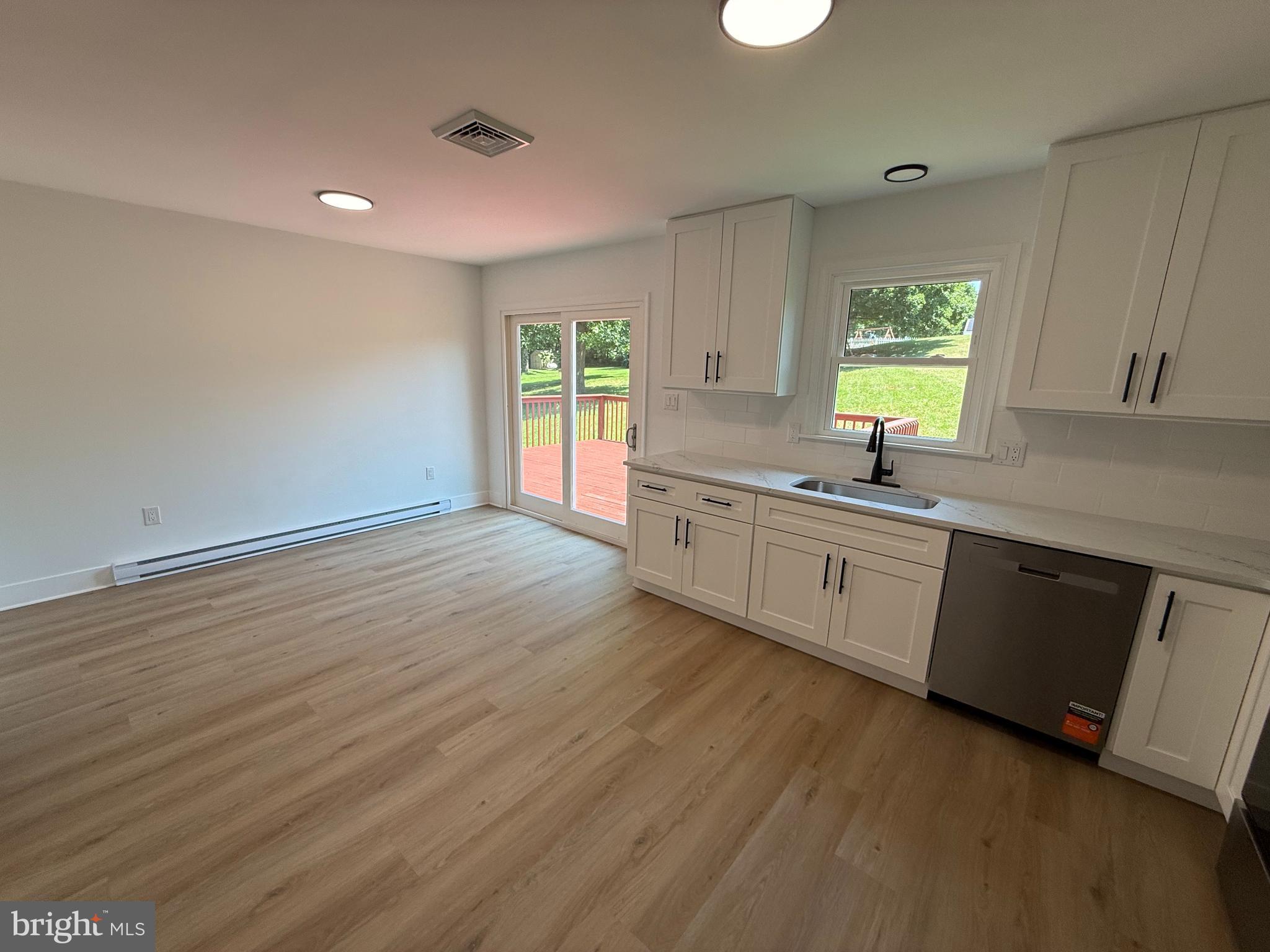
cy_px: 476
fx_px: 514
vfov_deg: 85.7
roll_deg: -1.9
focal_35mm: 14
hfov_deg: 102.1
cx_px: 635
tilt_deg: -11.5
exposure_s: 1/138
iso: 50
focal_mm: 2.22
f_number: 2.2
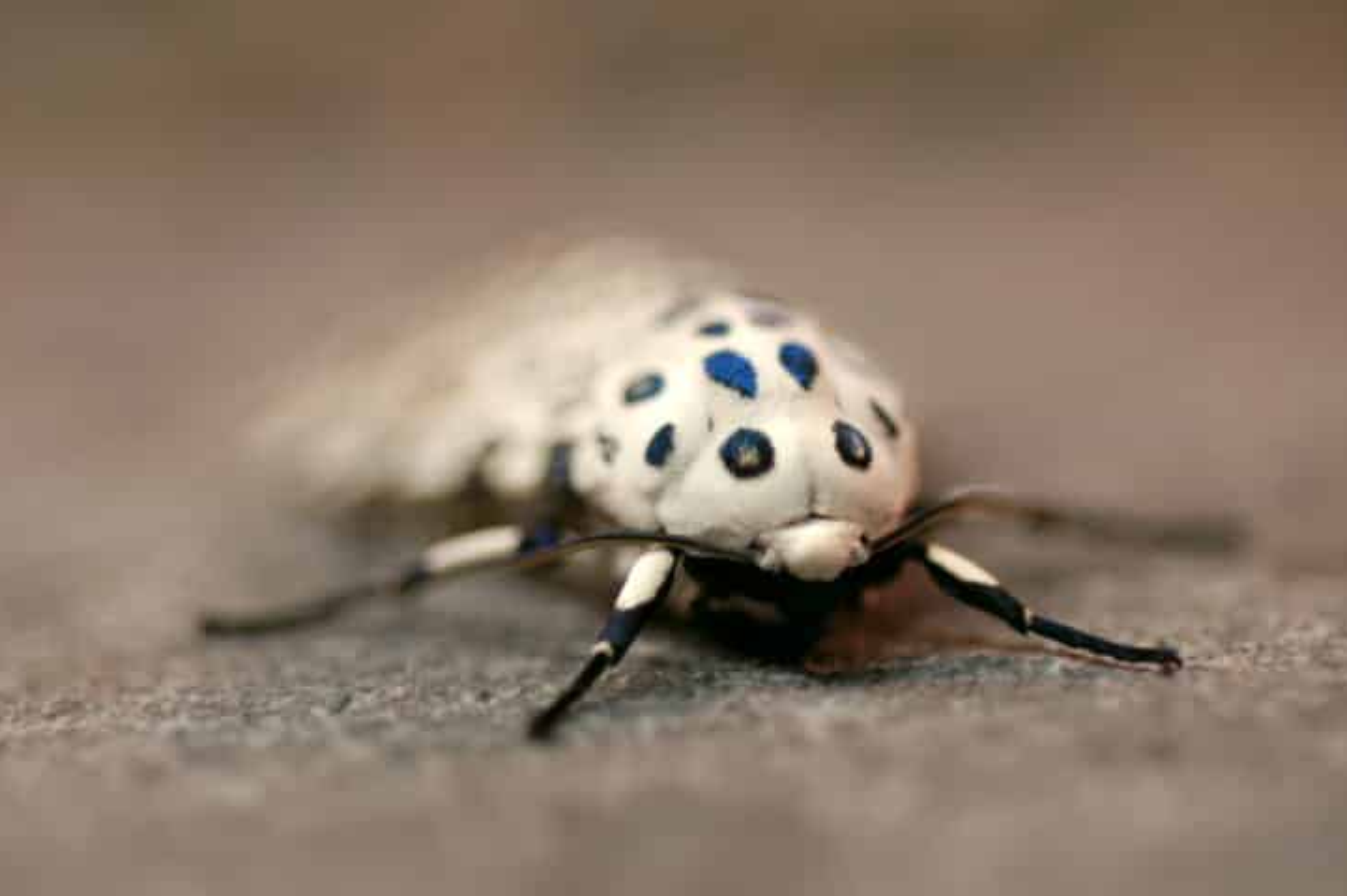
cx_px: 715
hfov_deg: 21.3
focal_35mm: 96
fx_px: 3589
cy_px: 446
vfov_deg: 14.2
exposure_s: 1/50
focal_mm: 60
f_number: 4
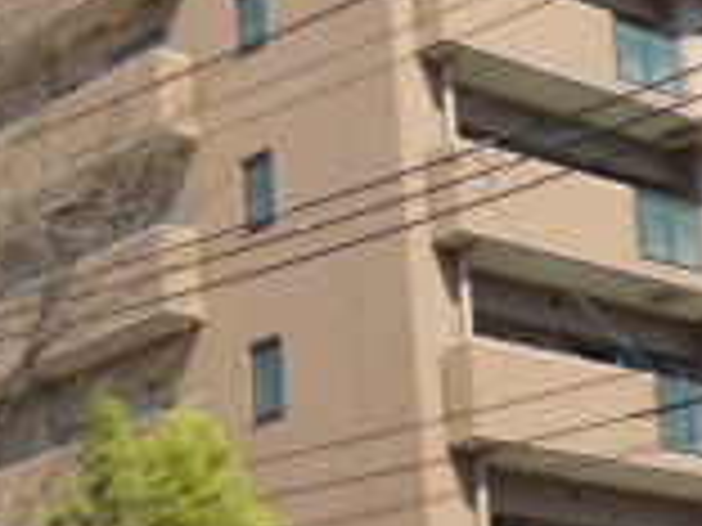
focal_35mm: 115
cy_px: -63
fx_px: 2332
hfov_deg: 17.1
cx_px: 328
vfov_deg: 12.6
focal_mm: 5
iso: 100
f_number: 9
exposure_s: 1/80
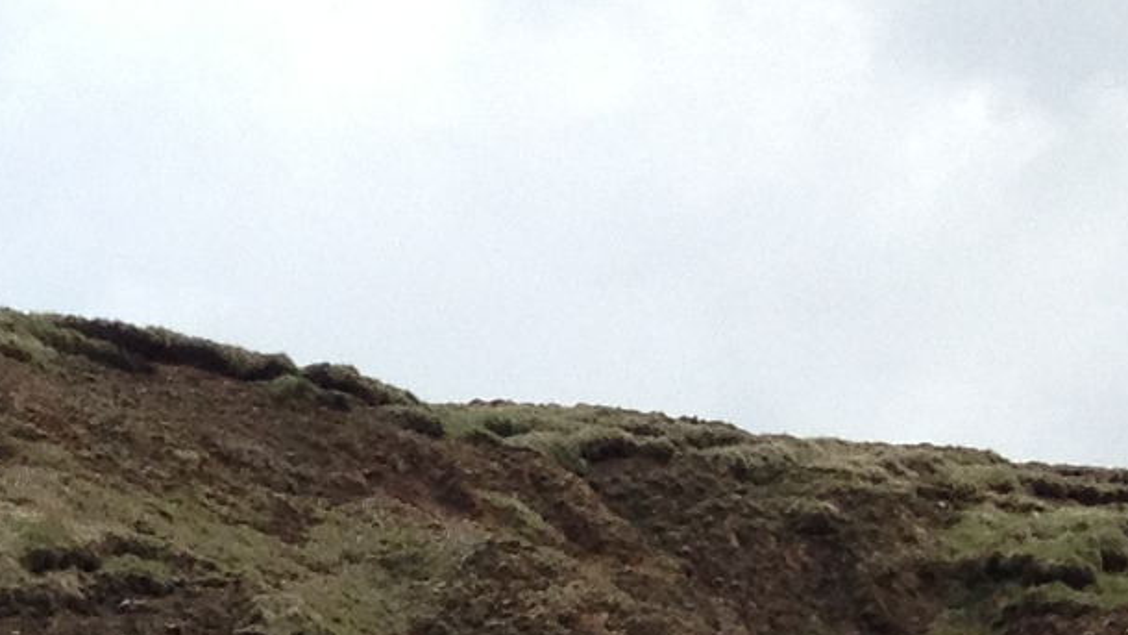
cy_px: 1594
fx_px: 6101
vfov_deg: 5.7
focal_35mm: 204
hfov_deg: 9.7
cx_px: -1226
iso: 50
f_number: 2.4
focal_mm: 4.28
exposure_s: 1/863
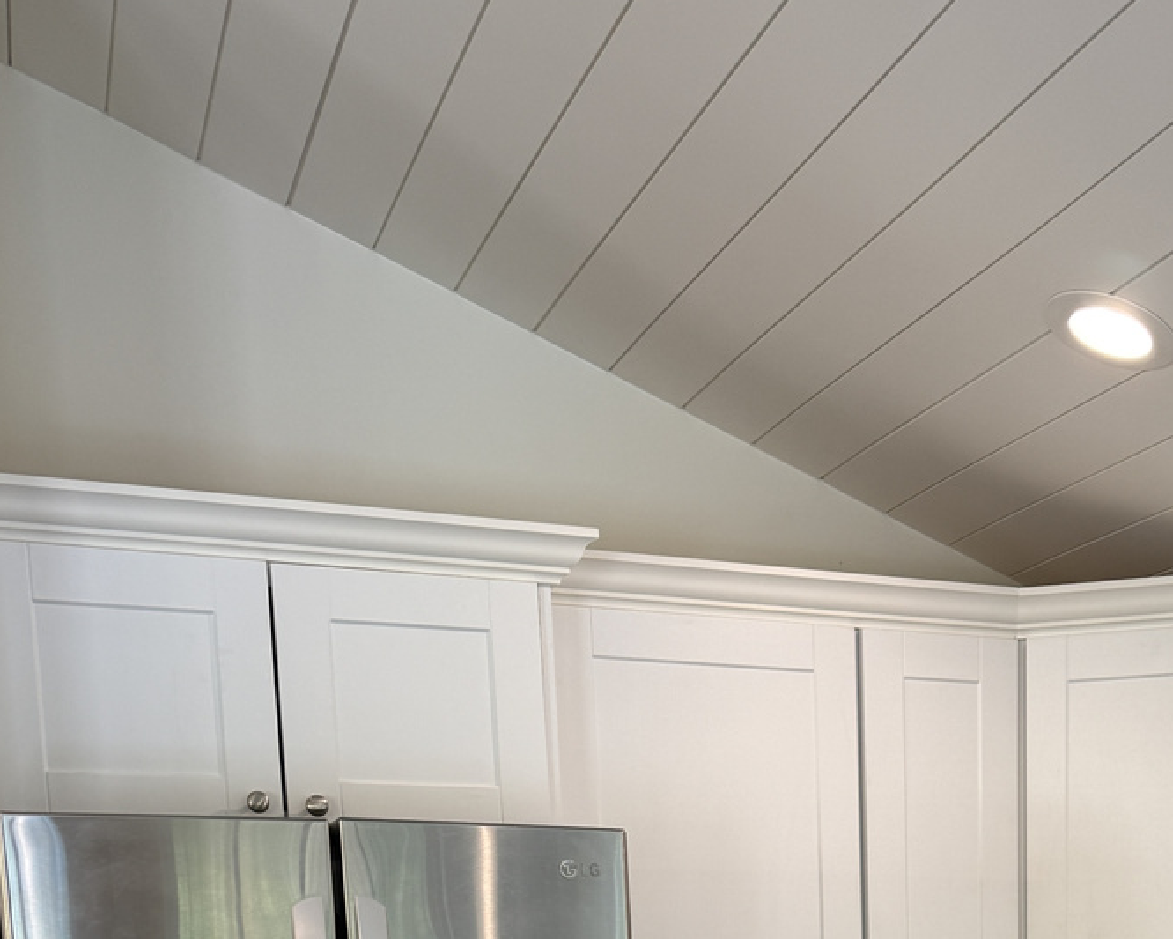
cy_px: 1265
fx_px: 1875
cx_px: 935
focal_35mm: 54
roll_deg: +0.0
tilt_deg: -8.6
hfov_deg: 33.7
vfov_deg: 24.1
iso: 100
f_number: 1.78
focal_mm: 6.76
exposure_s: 1/120
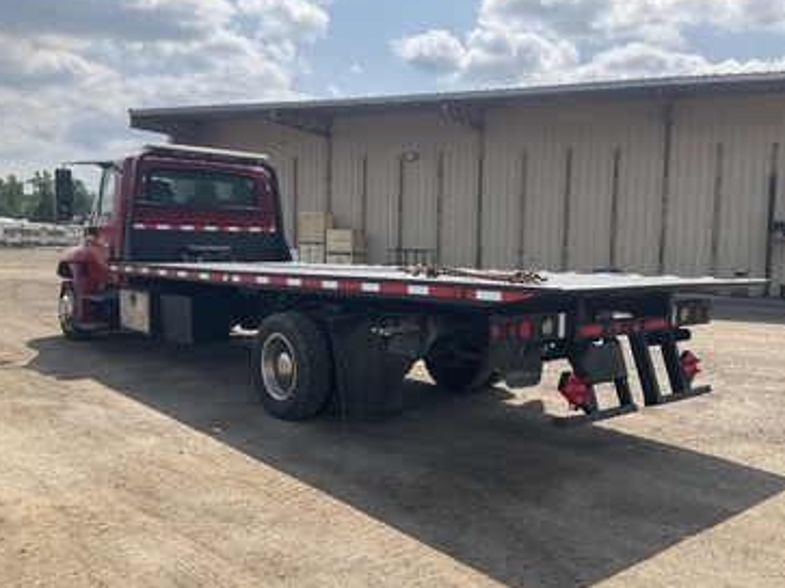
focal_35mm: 32
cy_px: 294
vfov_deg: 44.1
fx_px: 725
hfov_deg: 56.8
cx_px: 420
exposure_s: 1/1912
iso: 25
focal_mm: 3
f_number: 1.8
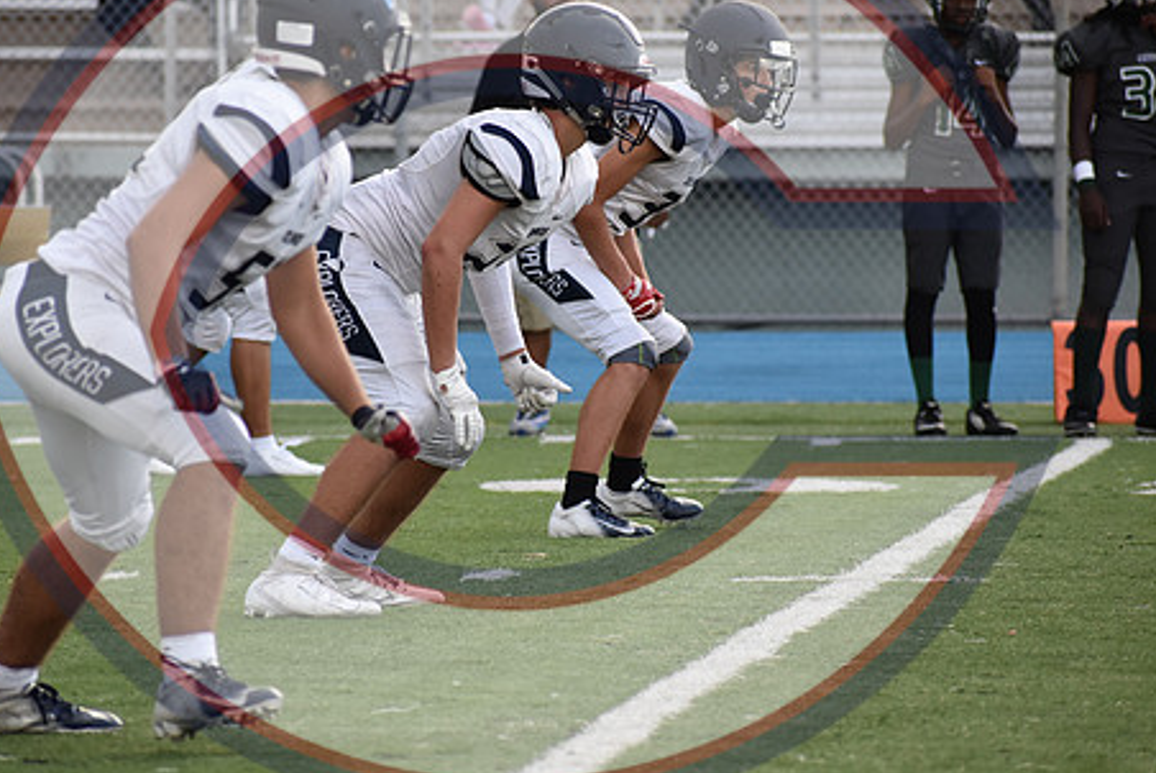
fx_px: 14844
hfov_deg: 4.5
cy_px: 331
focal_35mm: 462
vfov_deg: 3.0
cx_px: 499
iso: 800
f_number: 6
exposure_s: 1/640
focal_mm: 240
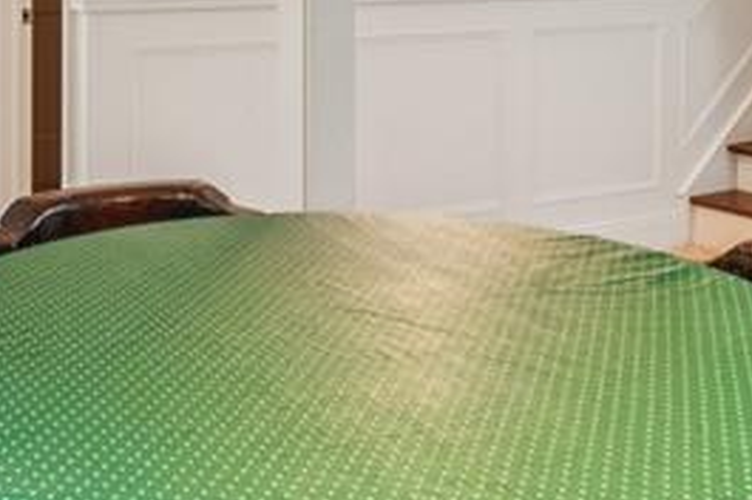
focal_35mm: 58
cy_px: -62
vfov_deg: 22.0
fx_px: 1210
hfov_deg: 34.4
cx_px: 284
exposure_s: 1/10
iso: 400
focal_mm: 10
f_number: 8
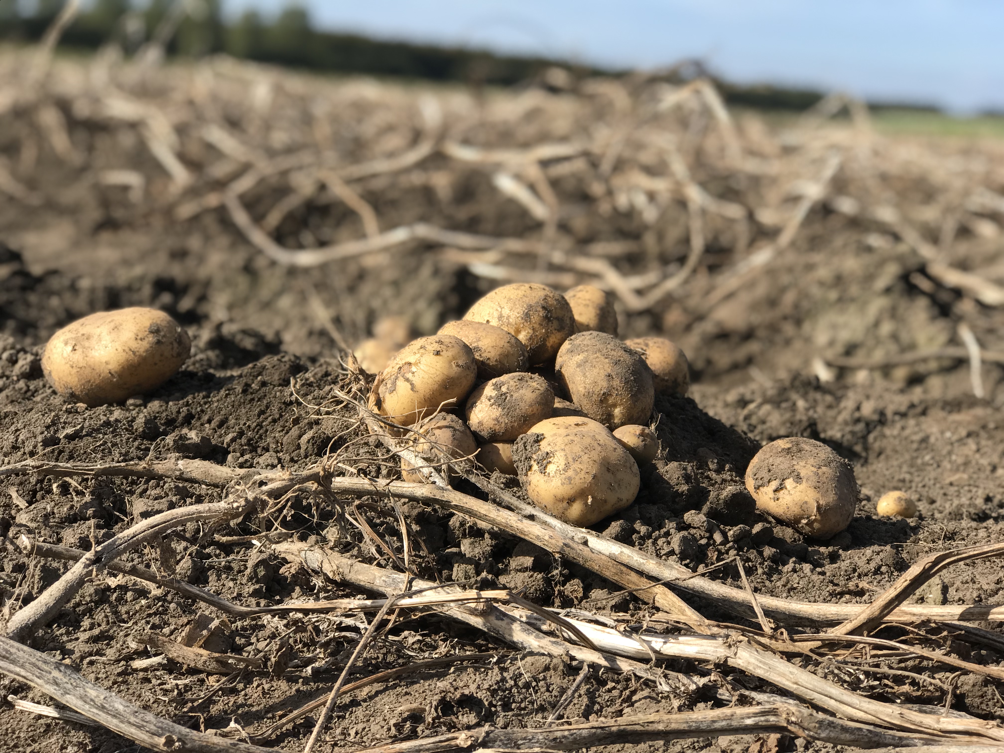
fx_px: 1653
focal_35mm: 57
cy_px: 376
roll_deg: -5.4
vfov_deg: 25.7
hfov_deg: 33.8
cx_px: 502
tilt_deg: -9.7
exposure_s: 1/694
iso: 20
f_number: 2.8
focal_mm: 6.6
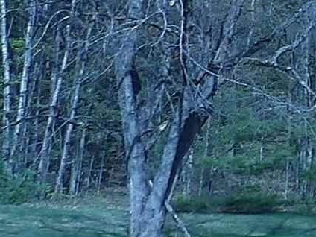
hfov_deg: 10.3
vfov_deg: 8.2
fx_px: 1588
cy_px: -190
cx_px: 666
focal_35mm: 174
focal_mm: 4.3
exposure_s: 1/1399
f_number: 2.8
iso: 100
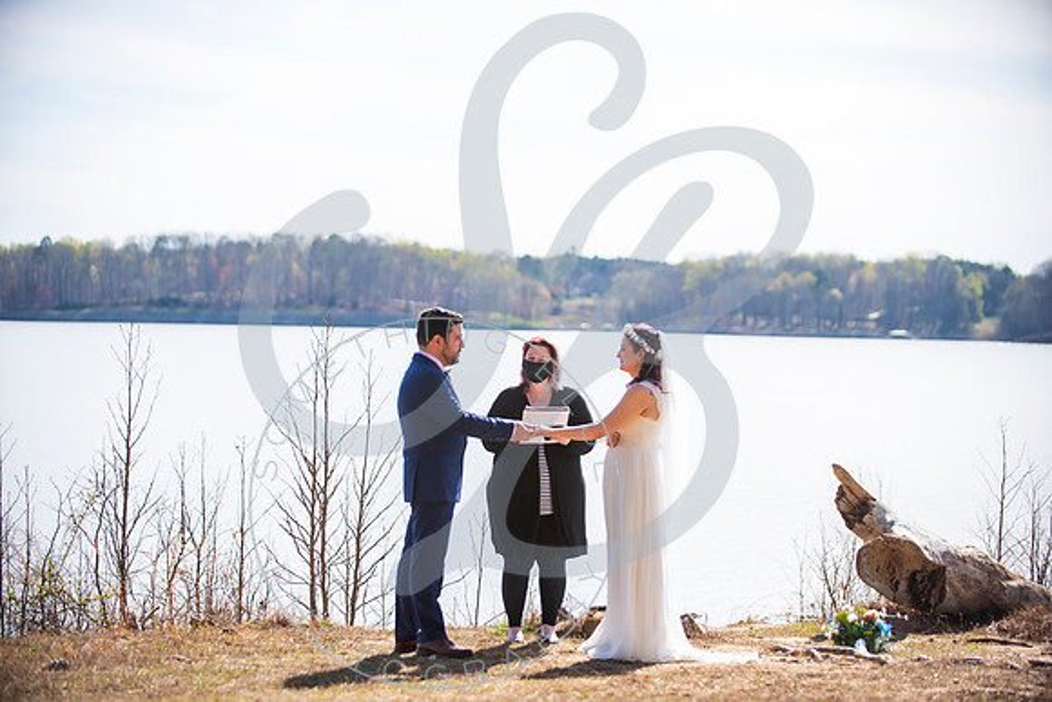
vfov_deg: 14.4
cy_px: 351
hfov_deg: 21.5
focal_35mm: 95
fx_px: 2777
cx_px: 526
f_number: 2.8
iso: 100
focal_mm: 95
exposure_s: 1/1000
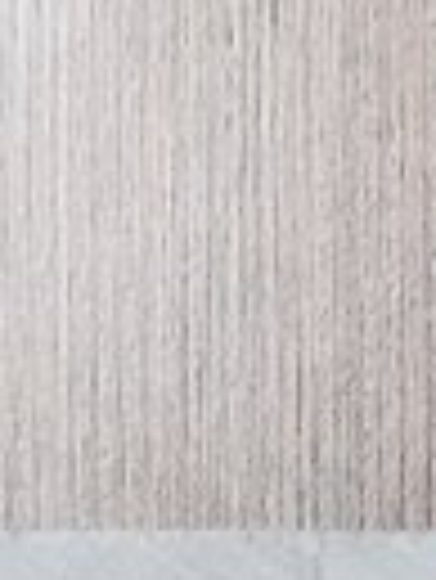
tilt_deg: -89.2
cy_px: 1718
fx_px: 2901
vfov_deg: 9.2
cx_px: 984
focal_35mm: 173
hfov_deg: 8.0
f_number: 1.8
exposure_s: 1/40
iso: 25
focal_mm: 4
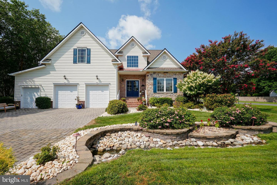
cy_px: 92
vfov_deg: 77.3
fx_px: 115
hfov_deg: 100.4
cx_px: 138
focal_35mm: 15
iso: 100
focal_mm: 10
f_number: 8
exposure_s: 1/250
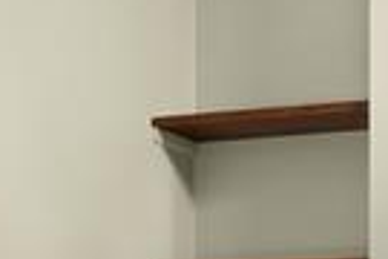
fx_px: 1142
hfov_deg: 17.1
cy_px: 433
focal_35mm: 106
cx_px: 606
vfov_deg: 12.1
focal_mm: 14
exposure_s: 2
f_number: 11
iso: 100
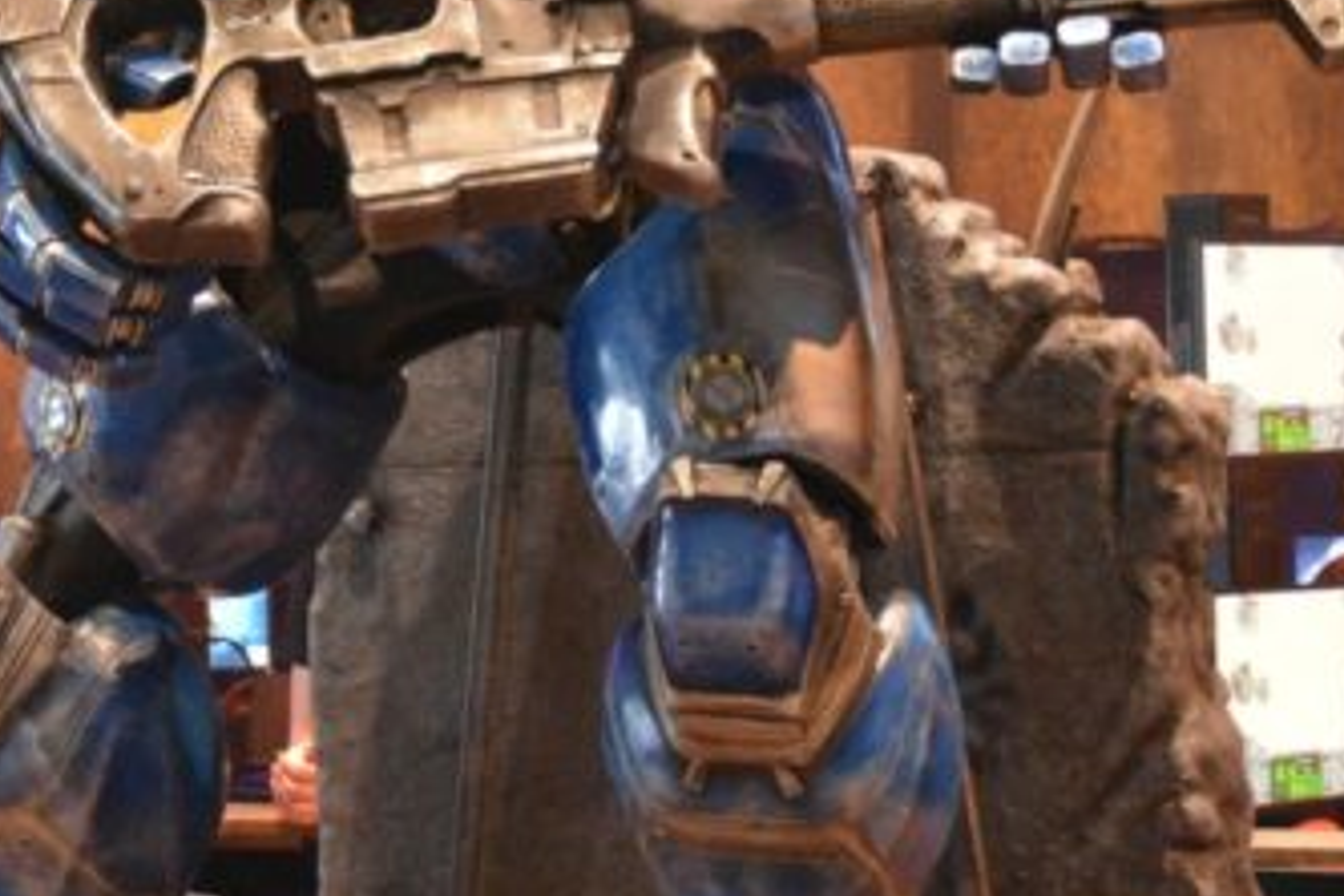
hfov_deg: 13.1
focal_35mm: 157
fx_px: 5861
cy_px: -42
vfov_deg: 8.7
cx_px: 613
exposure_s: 1/30
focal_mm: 34
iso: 2500
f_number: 4.2
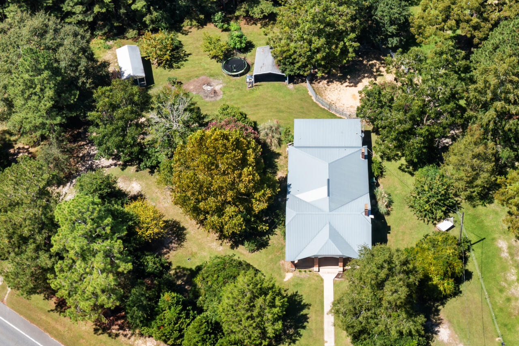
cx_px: 310
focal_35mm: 66
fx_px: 951
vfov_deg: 20.4
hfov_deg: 30.4
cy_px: 83
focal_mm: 10.26
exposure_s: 1/100
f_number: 5
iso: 100
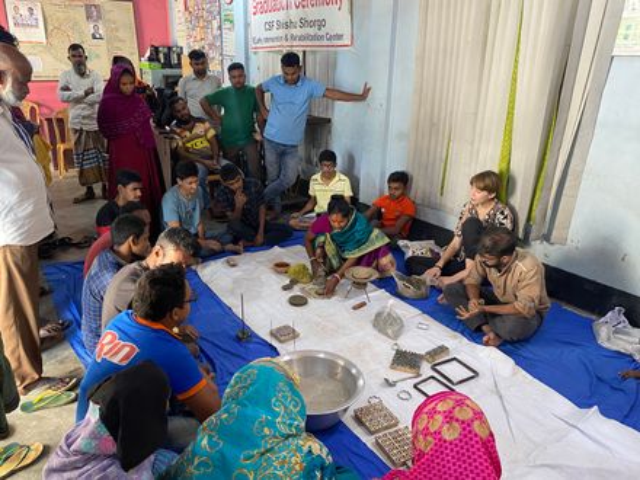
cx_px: 320
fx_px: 481
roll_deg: -0.9
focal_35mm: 26
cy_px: 240
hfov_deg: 67.3
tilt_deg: -20.4
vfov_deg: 53.1
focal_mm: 4.25
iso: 250
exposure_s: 1/60
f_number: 1.8
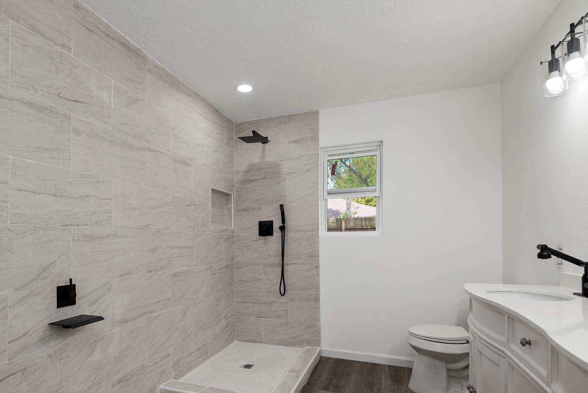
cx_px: 250
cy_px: 236
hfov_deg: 83.4
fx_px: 327
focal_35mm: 20
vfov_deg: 61.4
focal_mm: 16
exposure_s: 1/100
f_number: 7.1
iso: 800
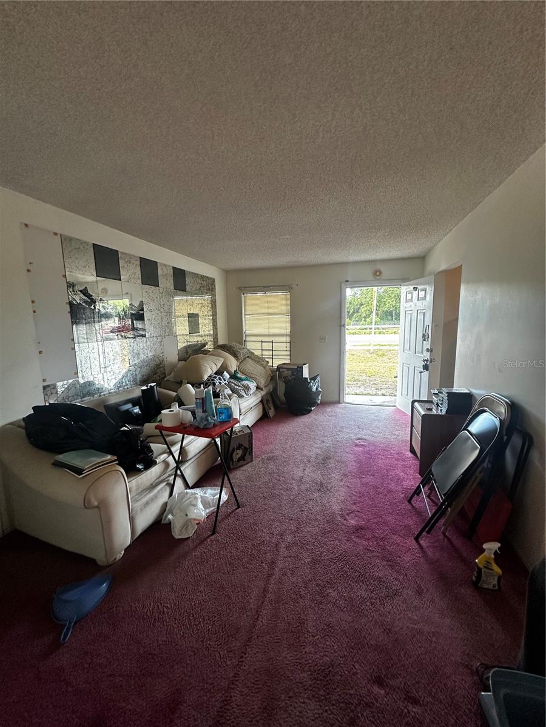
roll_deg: +0.4
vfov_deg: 102.1
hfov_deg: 85.7
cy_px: 364
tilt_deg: -7.6
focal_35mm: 14
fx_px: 294
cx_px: 273
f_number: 2.2
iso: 200
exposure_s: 1/60
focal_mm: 2.22
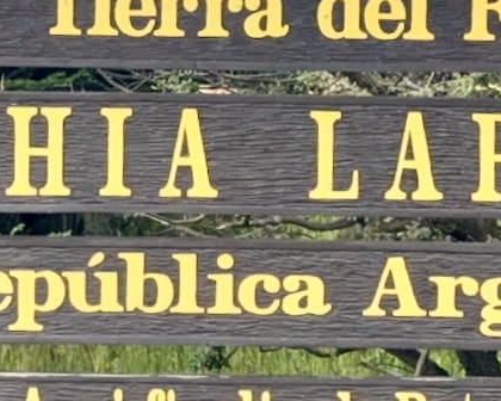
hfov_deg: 9.0
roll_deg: -1.8
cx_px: 245
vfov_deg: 7.2
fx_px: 3173
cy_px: 76
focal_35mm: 214
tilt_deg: -2.3
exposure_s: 1/633
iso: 64
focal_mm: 6.76
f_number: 1.78
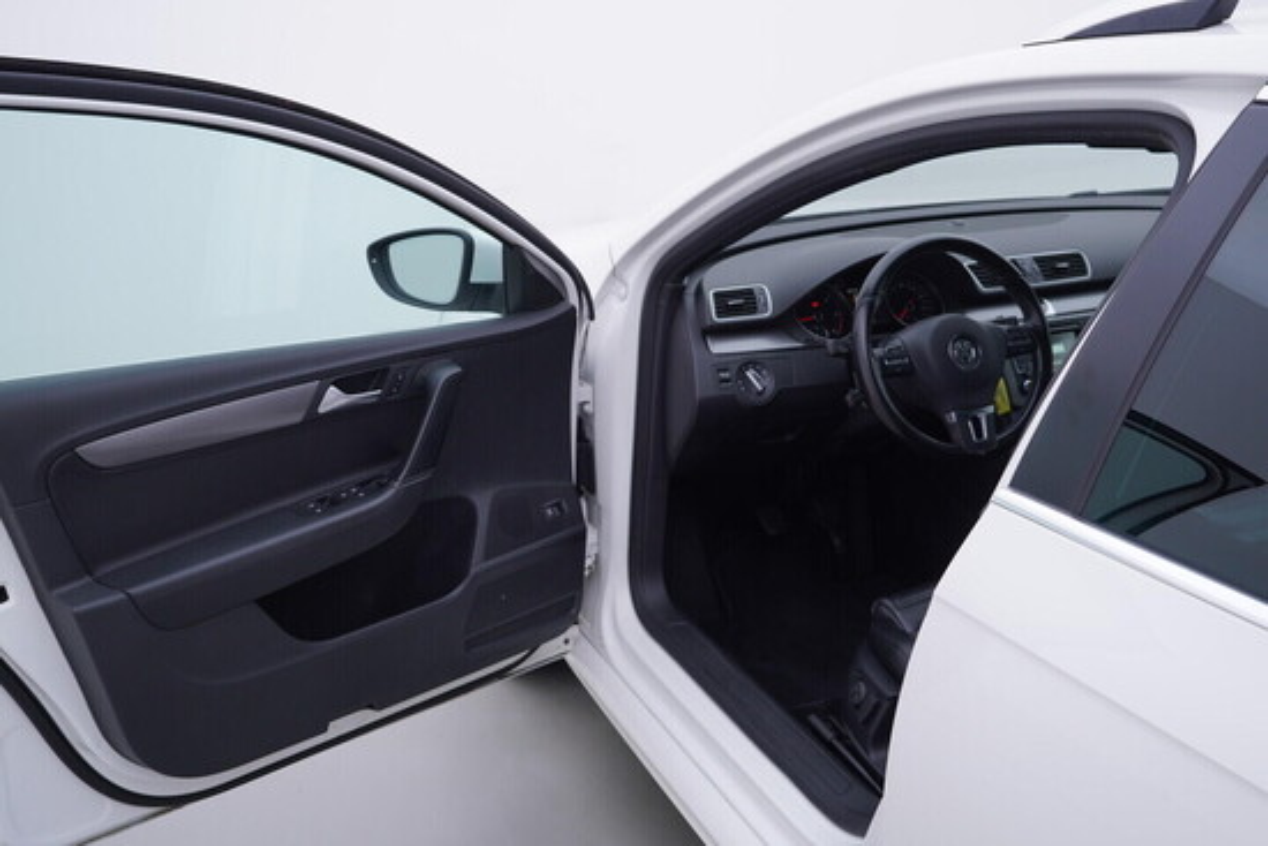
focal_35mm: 36
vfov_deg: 36.9
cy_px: 423
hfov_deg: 53.1
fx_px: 1268
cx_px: 634
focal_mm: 24
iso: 125
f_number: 4
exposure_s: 1/60
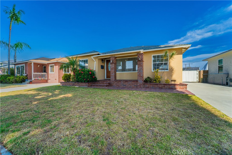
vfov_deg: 81.2
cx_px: 116
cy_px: 78
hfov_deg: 104.2
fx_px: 90
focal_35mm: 14
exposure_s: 1/2000
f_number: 5
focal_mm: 14
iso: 100
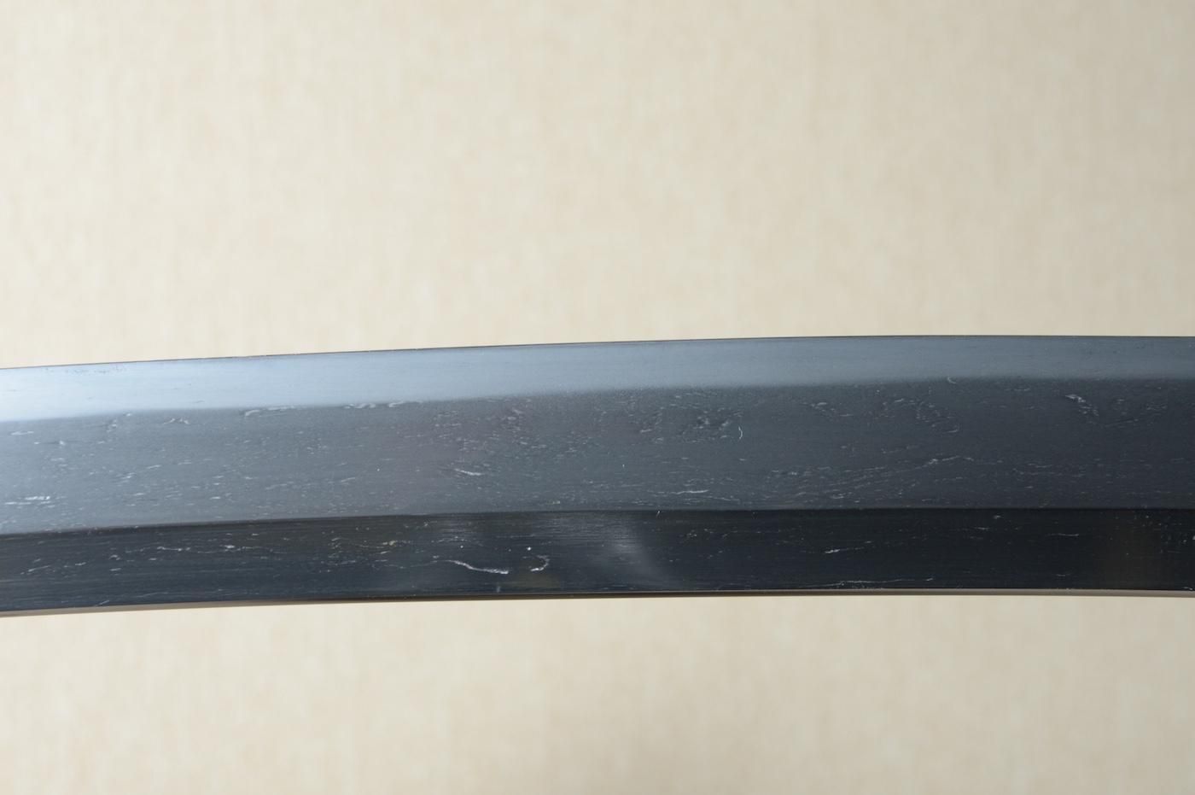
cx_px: 598
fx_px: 3283
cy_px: 398
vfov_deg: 13.8
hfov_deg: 20.6
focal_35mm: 99
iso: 400
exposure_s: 1/2
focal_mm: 66
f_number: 11
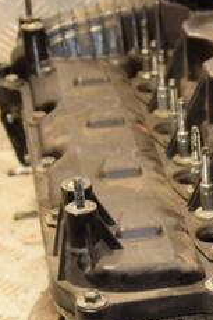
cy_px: 262
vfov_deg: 13.7
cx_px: 228
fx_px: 1324
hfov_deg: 9.1
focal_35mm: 149
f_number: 5
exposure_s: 1/160
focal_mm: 38
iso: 800
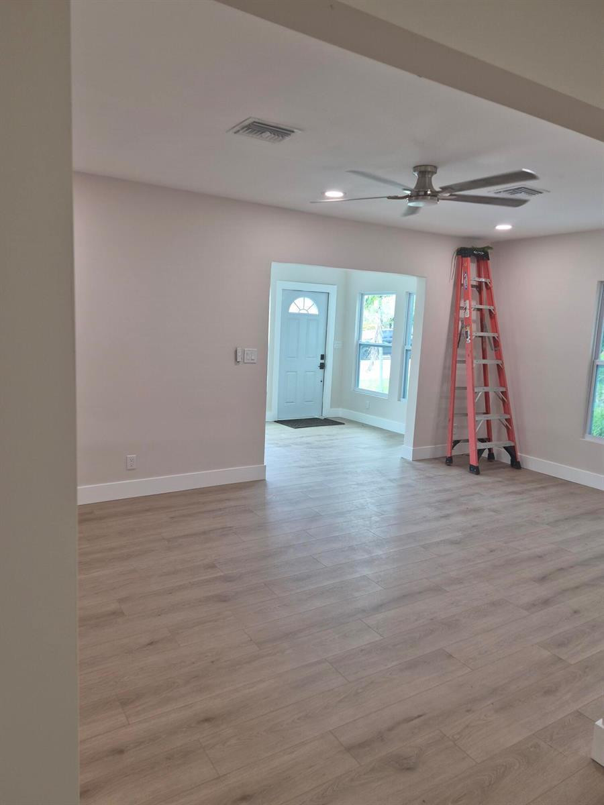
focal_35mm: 23
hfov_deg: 58.9
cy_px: 402
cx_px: 302
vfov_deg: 73.9
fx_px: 535
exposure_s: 1/120
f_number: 1.8
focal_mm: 5.4
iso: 64
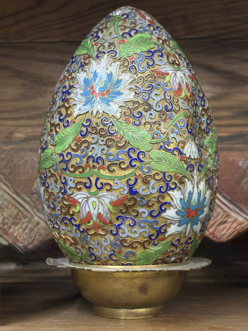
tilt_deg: +4.9
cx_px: 124
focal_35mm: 52
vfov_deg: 36.8
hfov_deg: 28.0
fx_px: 497
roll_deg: +0.1
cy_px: 166
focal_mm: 5.96
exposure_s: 1/50
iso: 125
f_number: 1.6
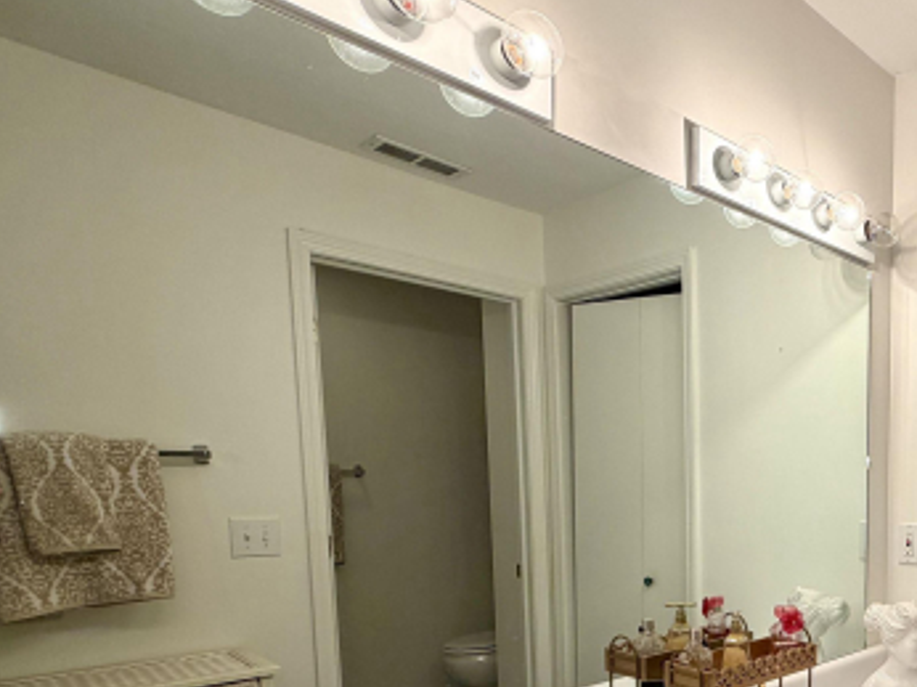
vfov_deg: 48.6
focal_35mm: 27
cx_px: 847
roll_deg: +0.0
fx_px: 715
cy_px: 544
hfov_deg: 55.4
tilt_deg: -4.8
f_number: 2.2
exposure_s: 1/120
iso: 100
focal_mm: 2.22
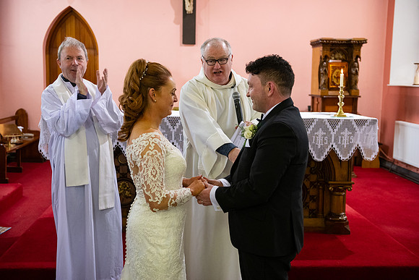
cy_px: 140
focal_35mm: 44
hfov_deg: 44.5
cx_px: 210
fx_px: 512
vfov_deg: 30.5
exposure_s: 1/160
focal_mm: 44
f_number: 3.5
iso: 1250
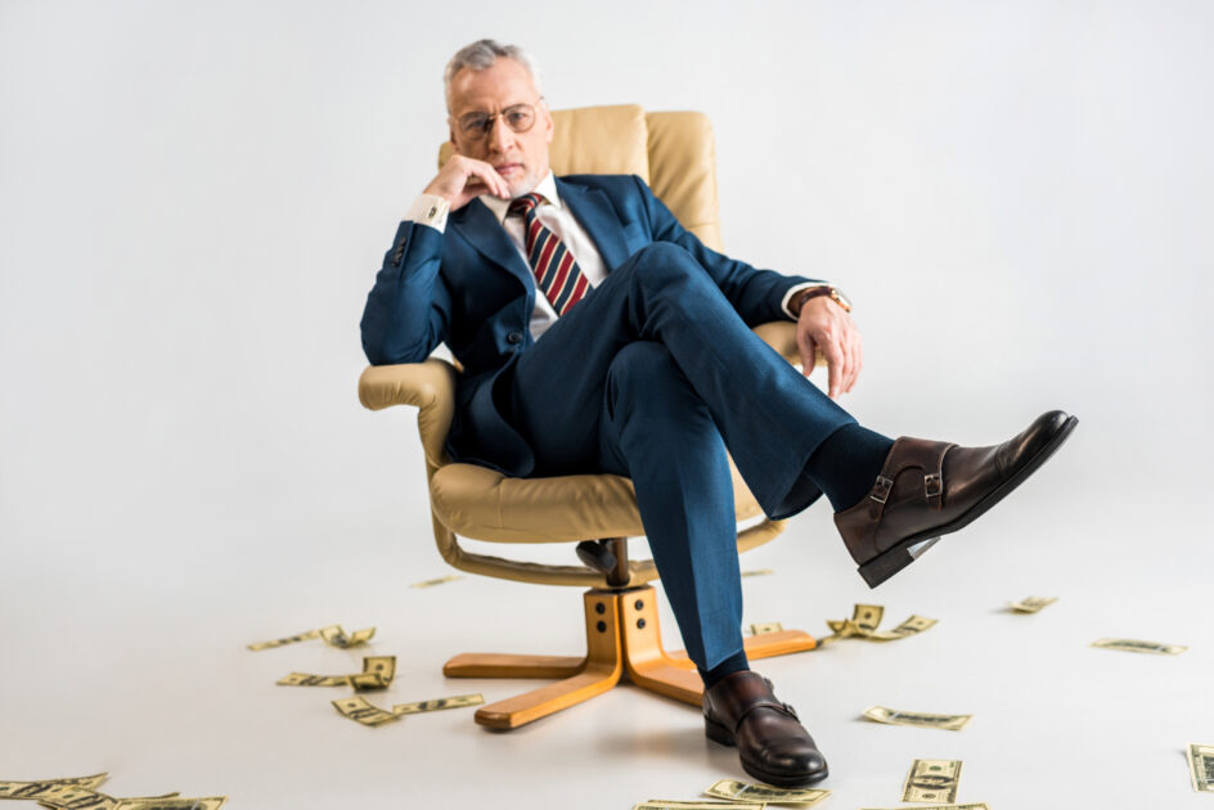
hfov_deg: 54.4
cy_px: 405
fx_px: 1181
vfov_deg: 37.9
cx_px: 607
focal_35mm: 35
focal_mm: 35
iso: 100
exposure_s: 1/200
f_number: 3.5
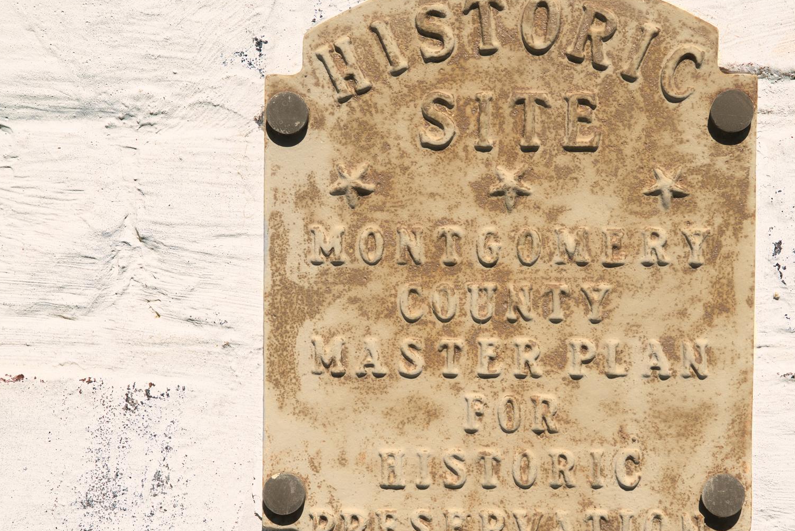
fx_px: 2098
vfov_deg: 14.4
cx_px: 482
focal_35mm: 95
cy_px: 311
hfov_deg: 21.4
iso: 100
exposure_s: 1/250
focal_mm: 70
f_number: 8
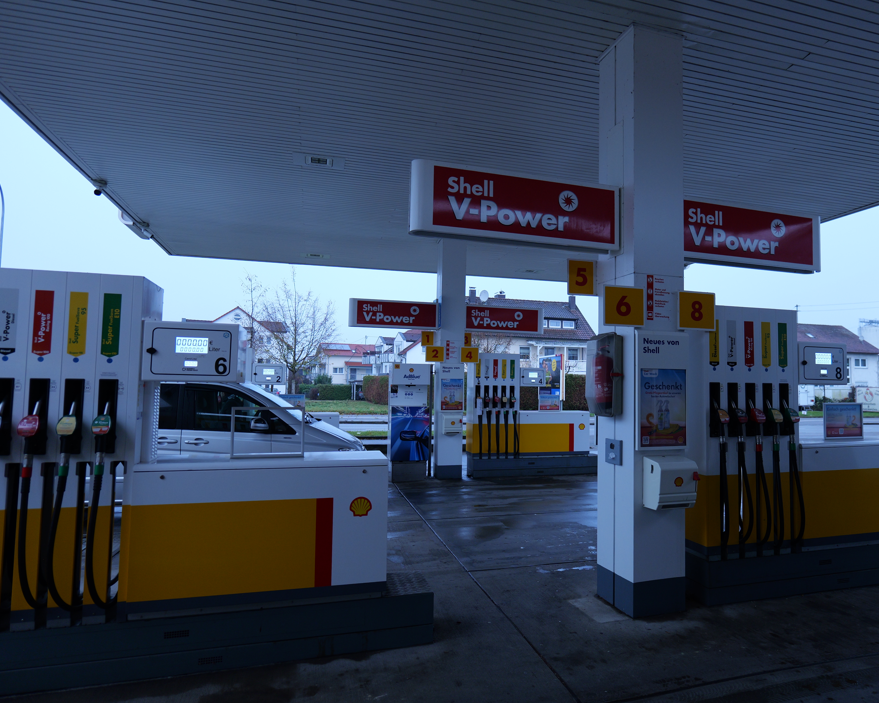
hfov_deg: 71.9
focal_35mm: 23
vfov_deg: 60.9
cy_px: 344
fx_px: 598
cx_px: 524
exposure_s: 1/250
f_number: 3.5
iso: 800
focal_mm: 20
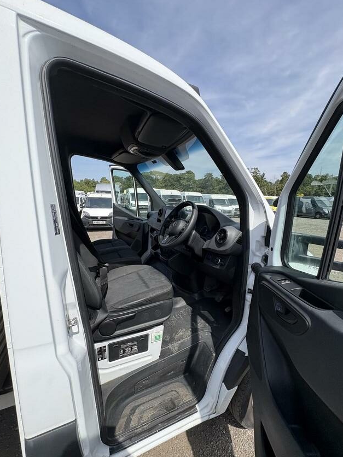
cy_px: 240
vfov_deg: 98.1
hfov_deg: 81.7
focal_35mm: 15
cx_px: 176
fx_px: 198
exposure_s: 1/1178
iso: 64
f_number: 2.2
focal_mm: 2.22
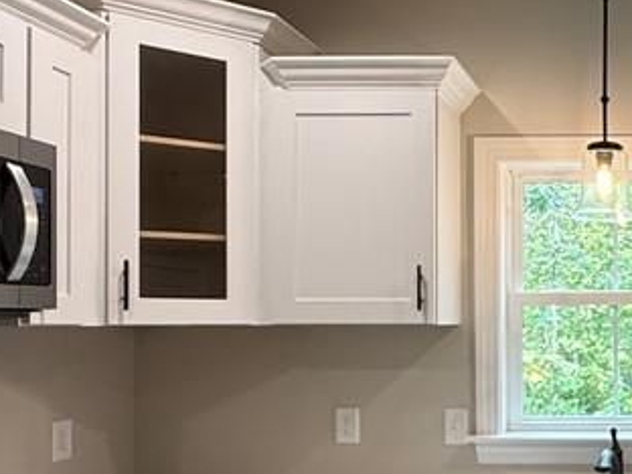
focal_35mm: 46
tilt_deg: +0.3
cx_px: 668
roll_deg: +0.0
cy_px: 316
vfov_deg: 31.3
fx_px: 840
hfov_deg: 36.0
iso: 125
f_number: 2.2
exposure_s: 1/120
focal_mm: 2.22
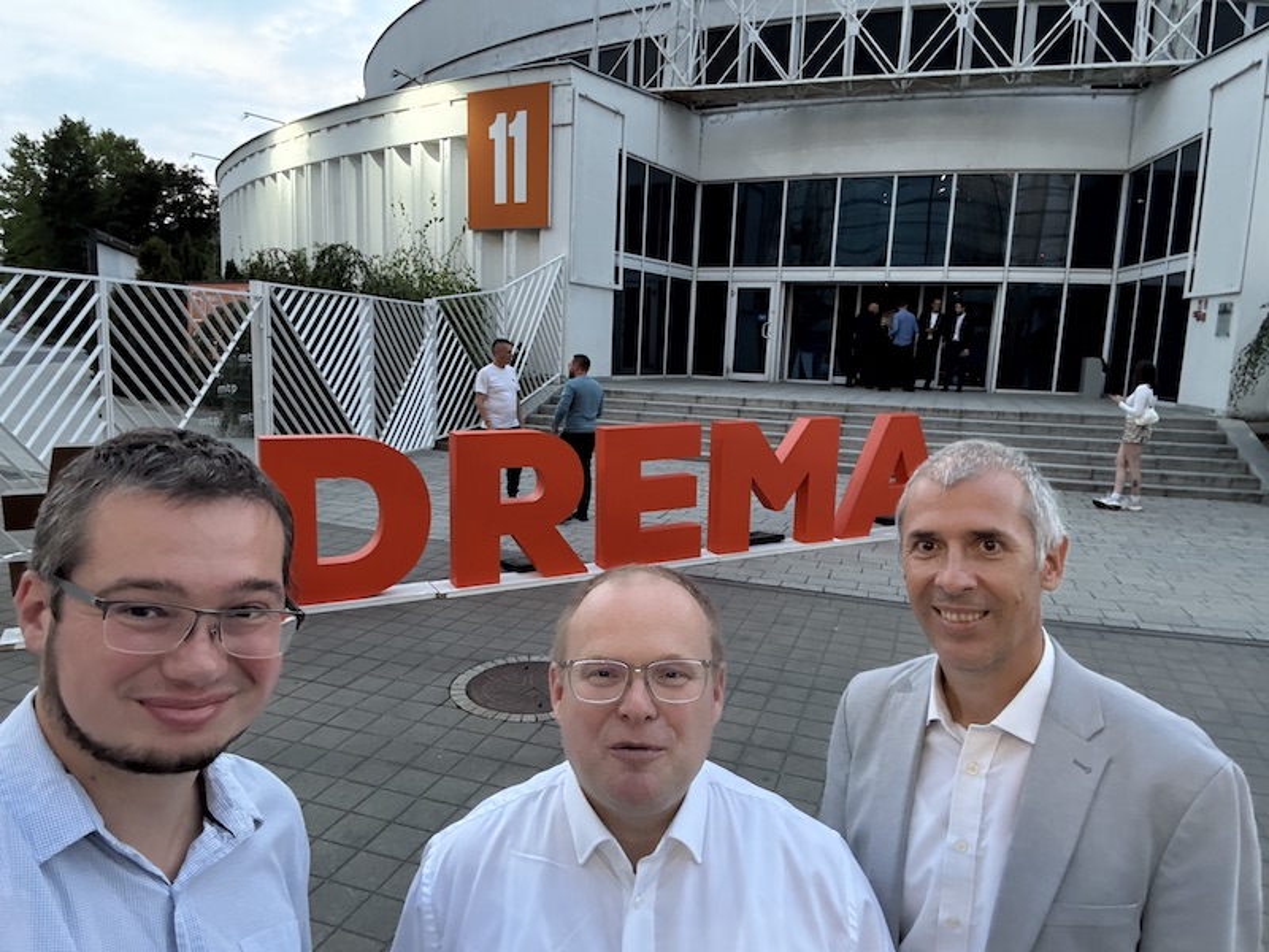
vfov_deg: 58.9
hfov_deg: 73.9
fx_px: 843
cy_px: 476
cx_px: 634
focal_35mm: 23
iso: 400
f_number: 1.9
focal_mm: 2.69
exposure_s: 1/25
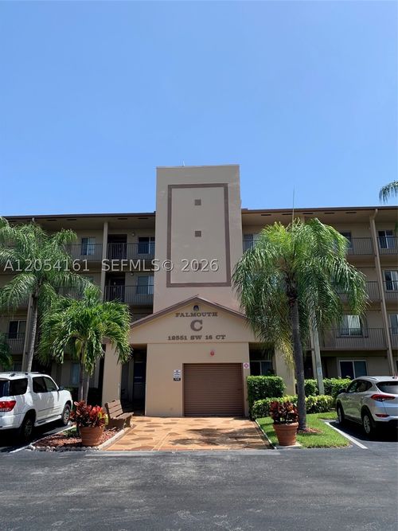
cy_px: 266
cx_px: 199
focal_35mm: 26
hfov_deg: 53.0
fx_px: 399
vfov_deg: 67.3
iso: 25
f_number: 1.8
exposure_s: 1/1610
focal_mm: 4.25
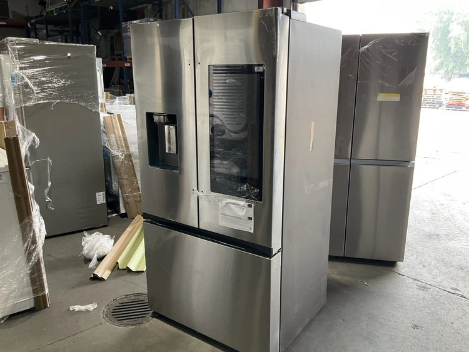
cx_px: 234
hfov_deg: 61.6
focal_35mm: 29
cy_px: 176
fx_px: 393
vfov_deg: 48.3
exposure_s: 1/89
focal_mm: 3
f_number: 1.8
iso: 64
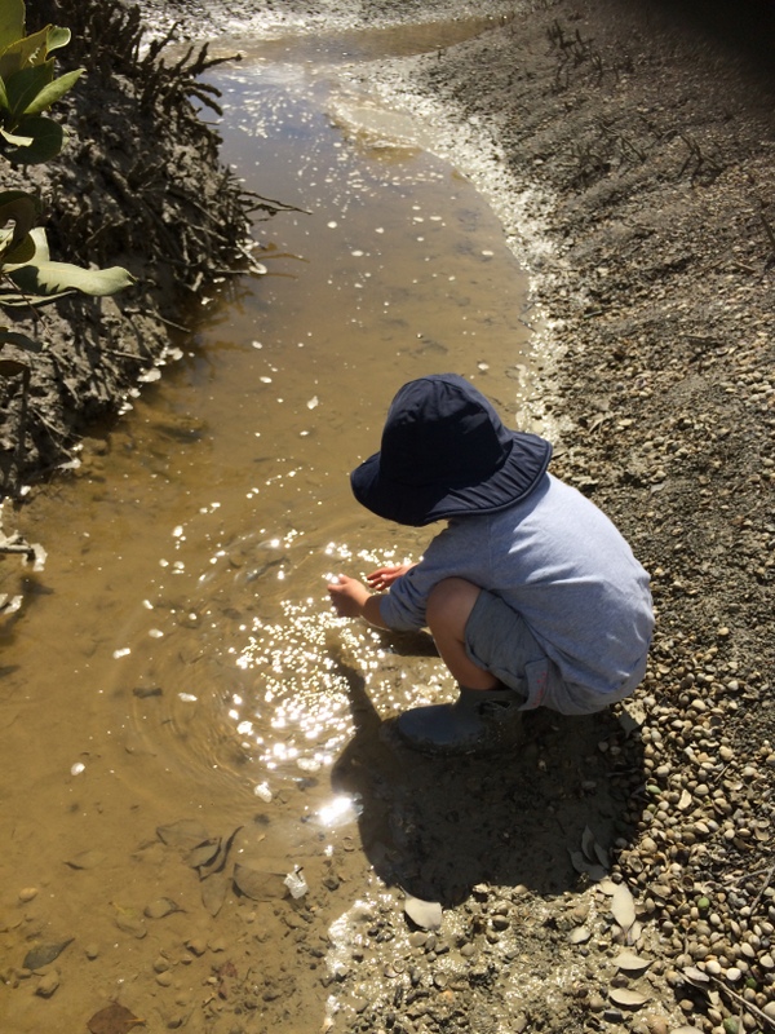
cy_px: 517
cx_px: 388
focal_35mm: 29
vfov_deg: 61.7
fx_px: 866
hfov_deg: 48.2
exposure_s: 1/2564
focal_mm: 4.15
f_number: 2.2
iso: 32
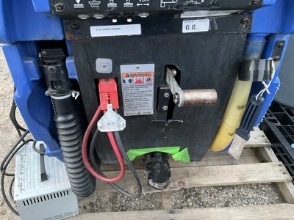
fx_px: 246
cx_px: 147
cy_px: 110
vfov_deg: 48.2
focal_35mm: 29
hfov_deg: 61.7
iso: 400
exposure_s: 1/30
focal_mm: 3
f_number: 1.8
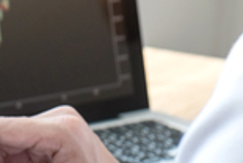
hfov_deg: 8.1
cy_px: 189
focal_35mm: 243
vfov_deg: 5.7
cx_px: -209
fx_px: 1643
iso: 500
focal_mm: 39
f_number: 3.6
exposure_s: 1/125
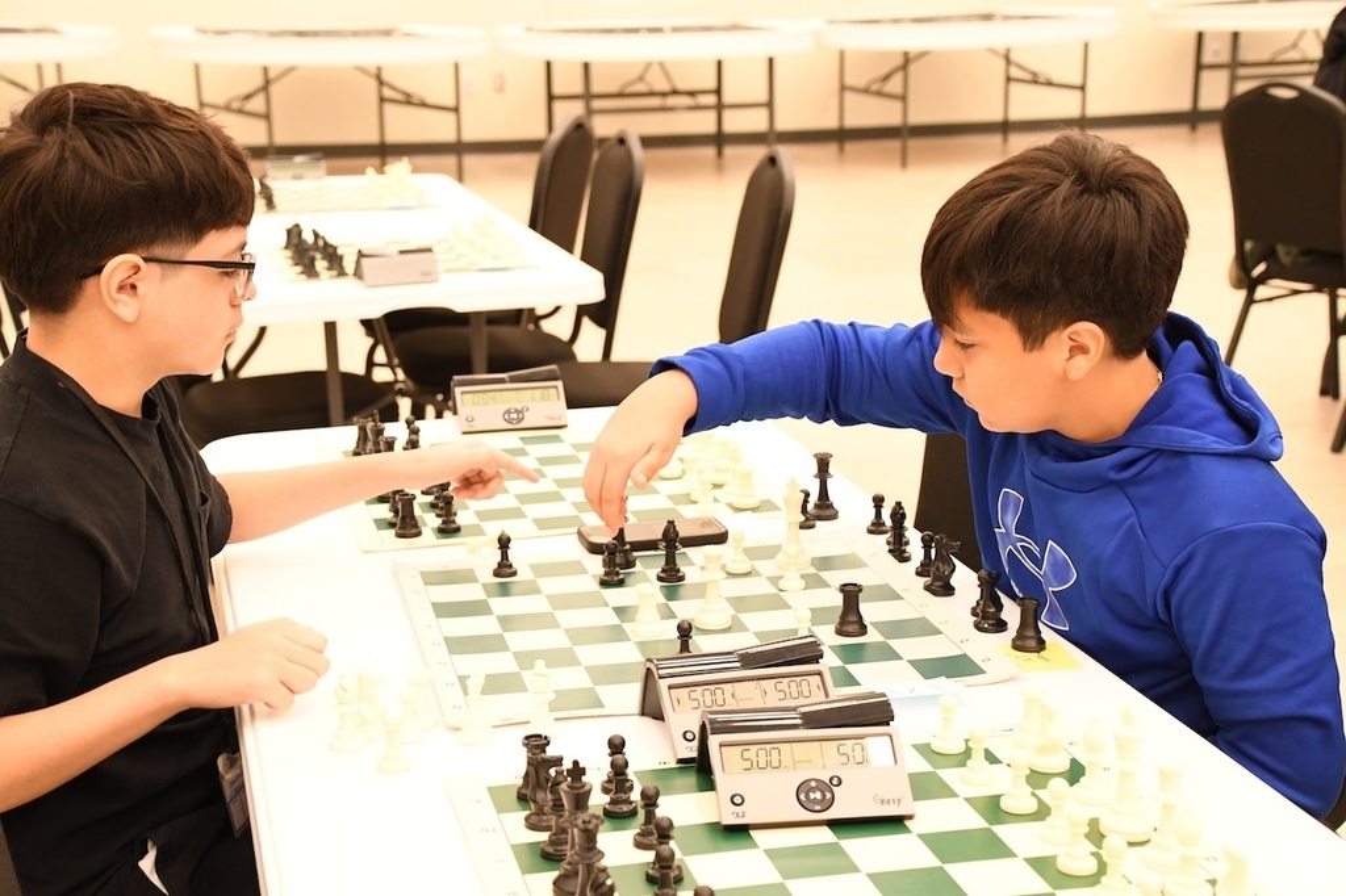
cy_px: 448
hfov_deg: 35.1
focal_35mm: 57
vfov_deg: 23.8
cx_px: 673
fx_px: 2130
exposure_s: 1/160
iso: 3200
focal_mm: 38
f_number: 5.6
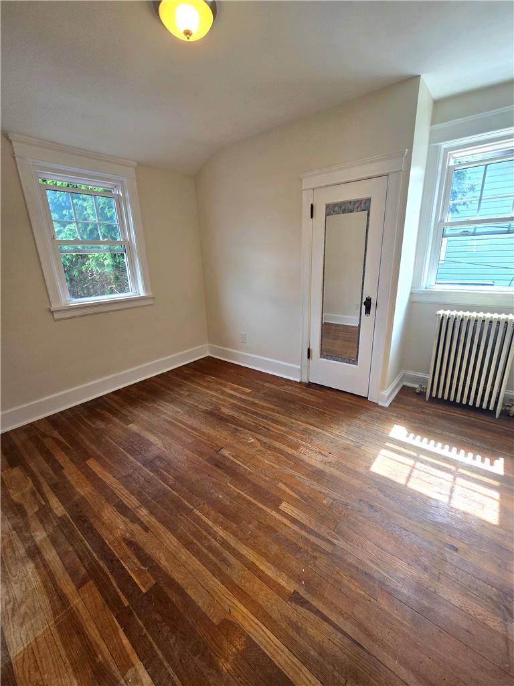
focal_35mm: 13
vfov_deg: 106.2
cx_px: 257
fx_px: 257
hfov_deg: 89.9
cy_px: 343
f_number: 2.2
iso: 50
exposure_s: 1/120
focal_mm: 2.2
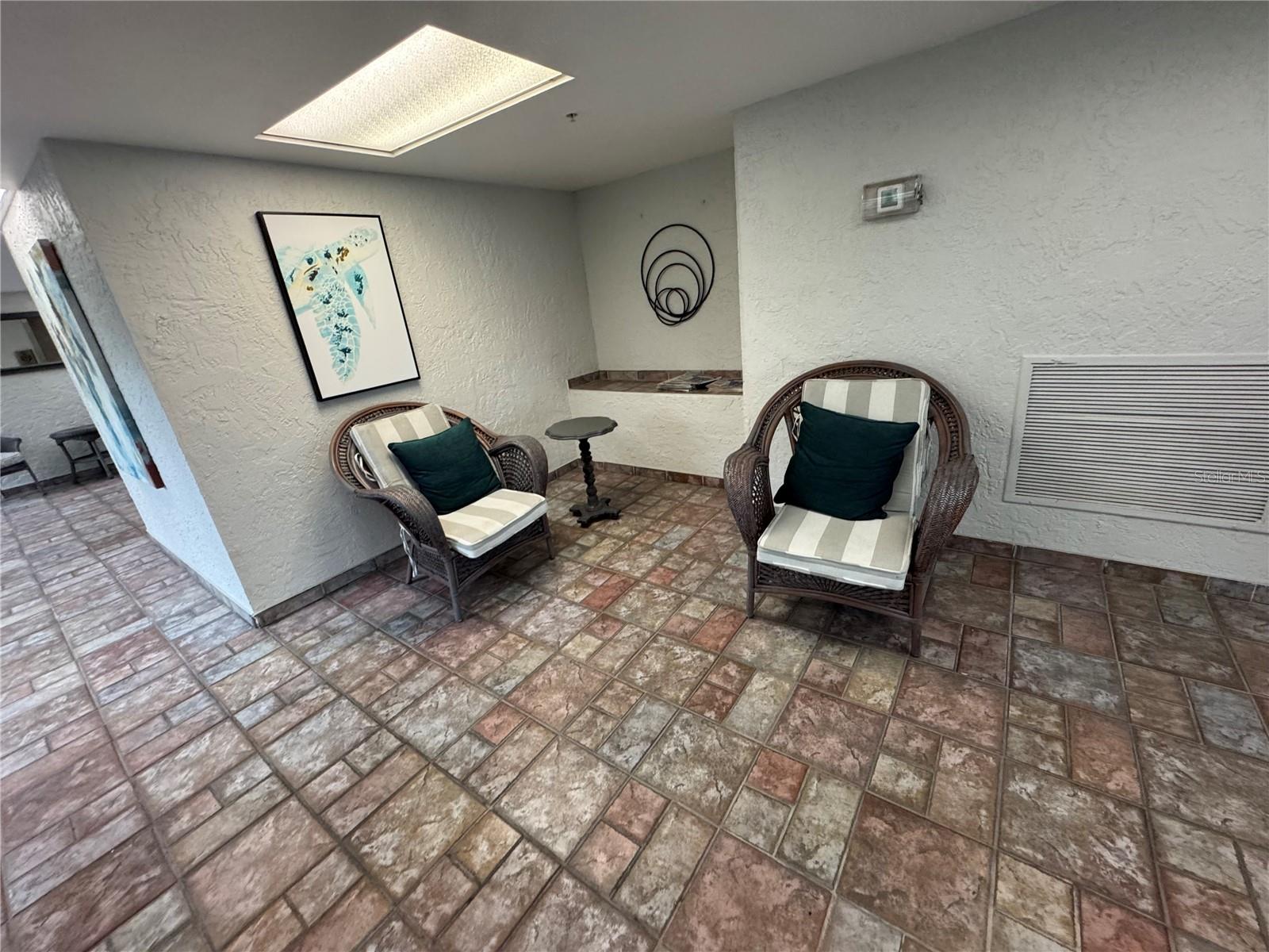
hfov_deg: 102.1
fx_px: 513
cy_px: 476
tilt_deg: -20.1
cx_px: 634
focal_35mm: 14
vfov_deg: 85.7
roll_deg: +6.8
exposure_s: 1/120
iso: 250
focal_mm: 2.22
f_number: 2.2
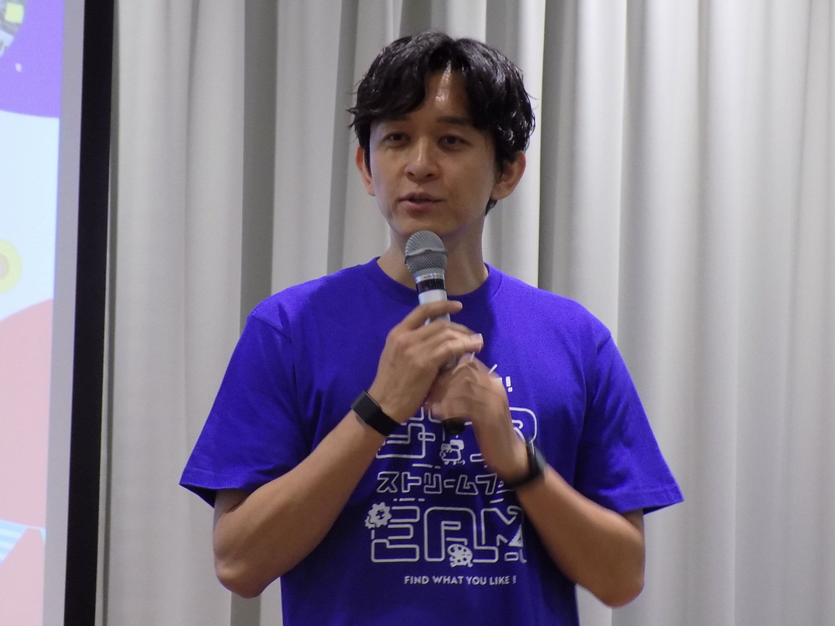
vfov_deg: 8.8
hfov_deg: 11.8
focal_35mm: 168
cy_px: 313
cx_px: 418
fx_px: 4052
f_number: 5.3
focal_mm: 29.9
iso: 400
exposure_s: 1/20
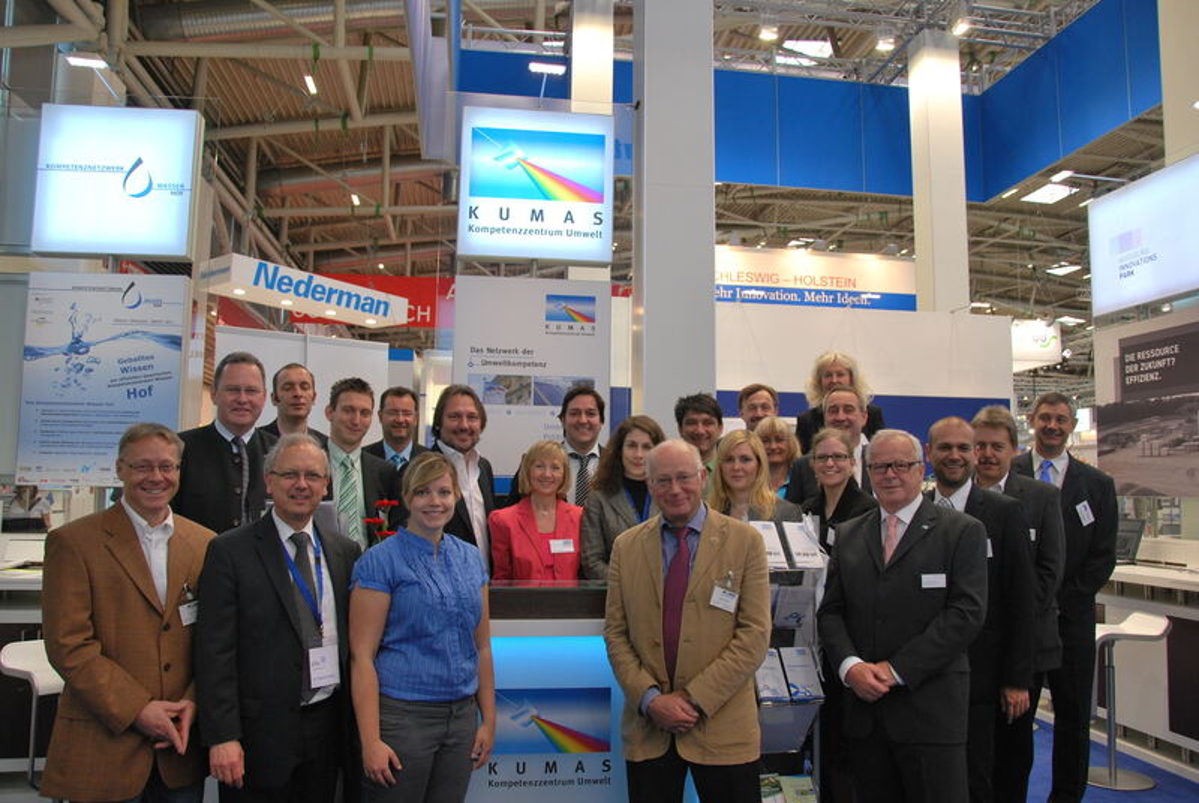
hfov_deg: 67.3
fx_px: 901
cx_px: 600
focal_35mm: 27
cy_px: 402
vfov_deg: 48.1
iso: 250
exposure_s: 1/60
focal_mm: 18
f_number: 4
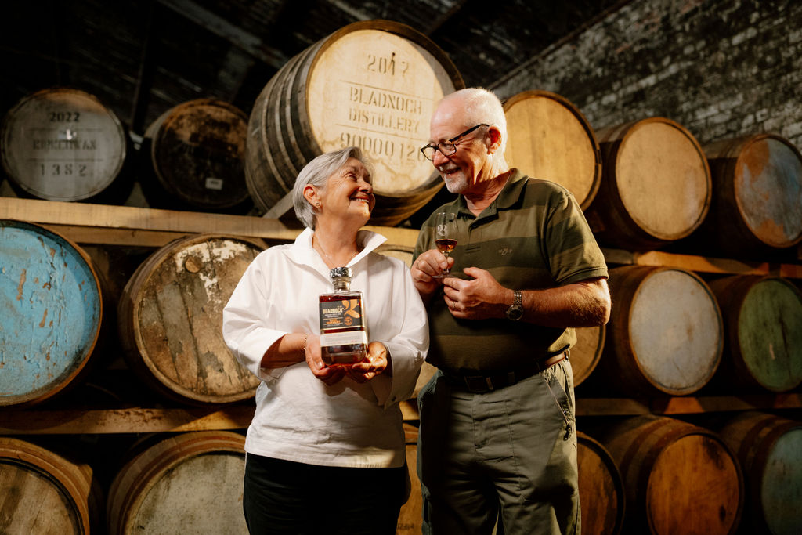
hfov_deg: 61.9
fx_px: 668
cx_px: 401
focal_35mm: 30
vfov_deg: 43.6
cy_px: 268
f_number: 2.2
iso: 1250
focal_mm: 30
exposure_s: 1/400
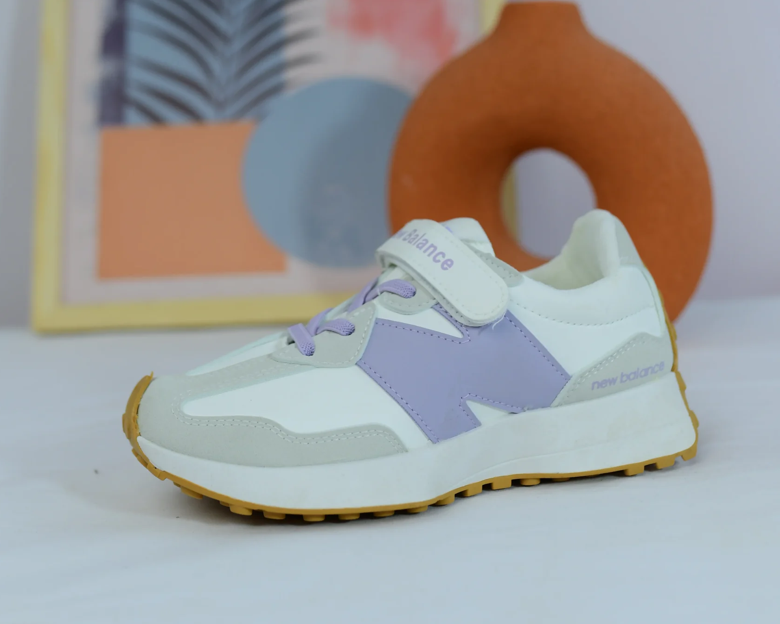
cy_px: 102
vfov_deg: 24.9
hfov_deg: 31.5
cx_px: 389
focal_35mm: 60
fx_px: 1385
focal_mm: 35
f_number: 3.5
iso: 320
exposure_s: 1/160
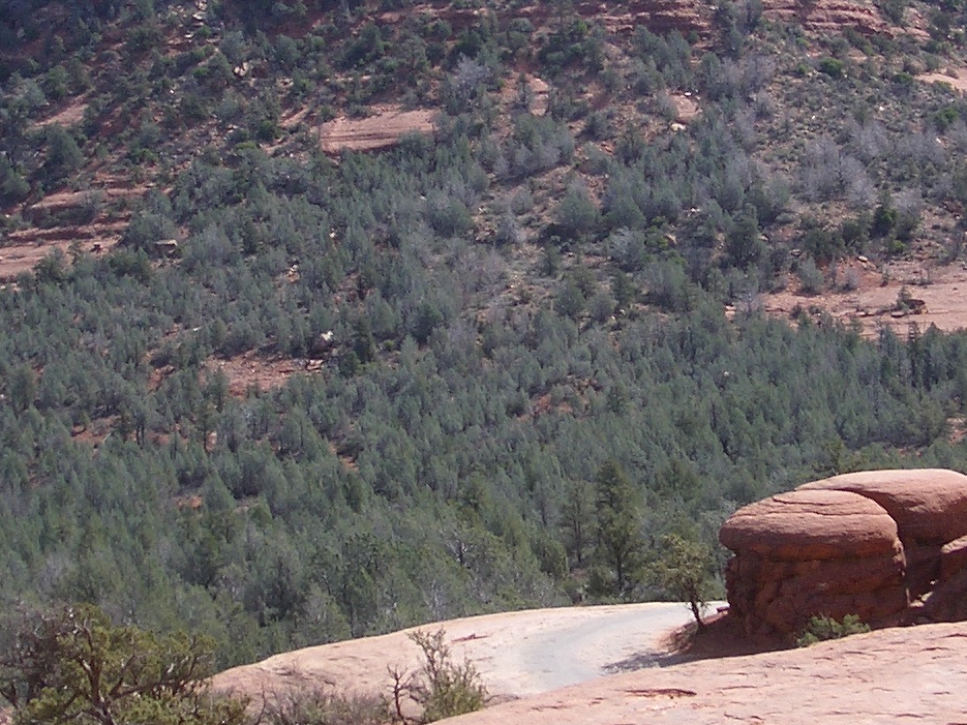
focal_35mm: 101
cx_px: 632
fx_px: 2821
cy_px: 0
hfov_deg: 19.4
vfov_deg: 14.4
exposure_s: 1/320
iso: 50
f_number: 4.6
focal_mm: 6.8
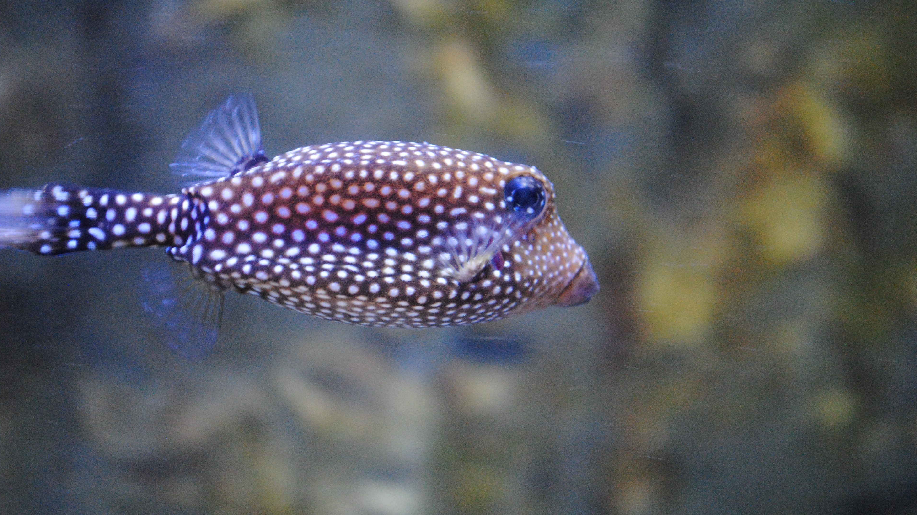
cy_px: 256
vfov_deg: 16.5
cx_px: 460
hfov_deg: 29.0
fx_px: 1775
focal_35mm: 73
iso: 1600
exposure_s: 1/25
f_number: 5.3
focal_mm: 46
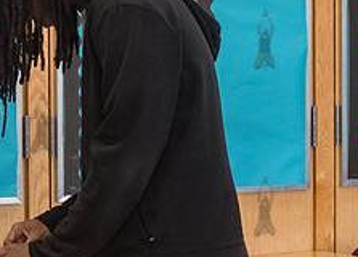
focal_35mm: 235
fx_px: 2393
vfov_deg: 6.1
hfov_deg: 8.5
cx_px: 5
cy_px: 122
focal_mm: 80
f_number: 4
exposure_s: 1/200
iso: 1000
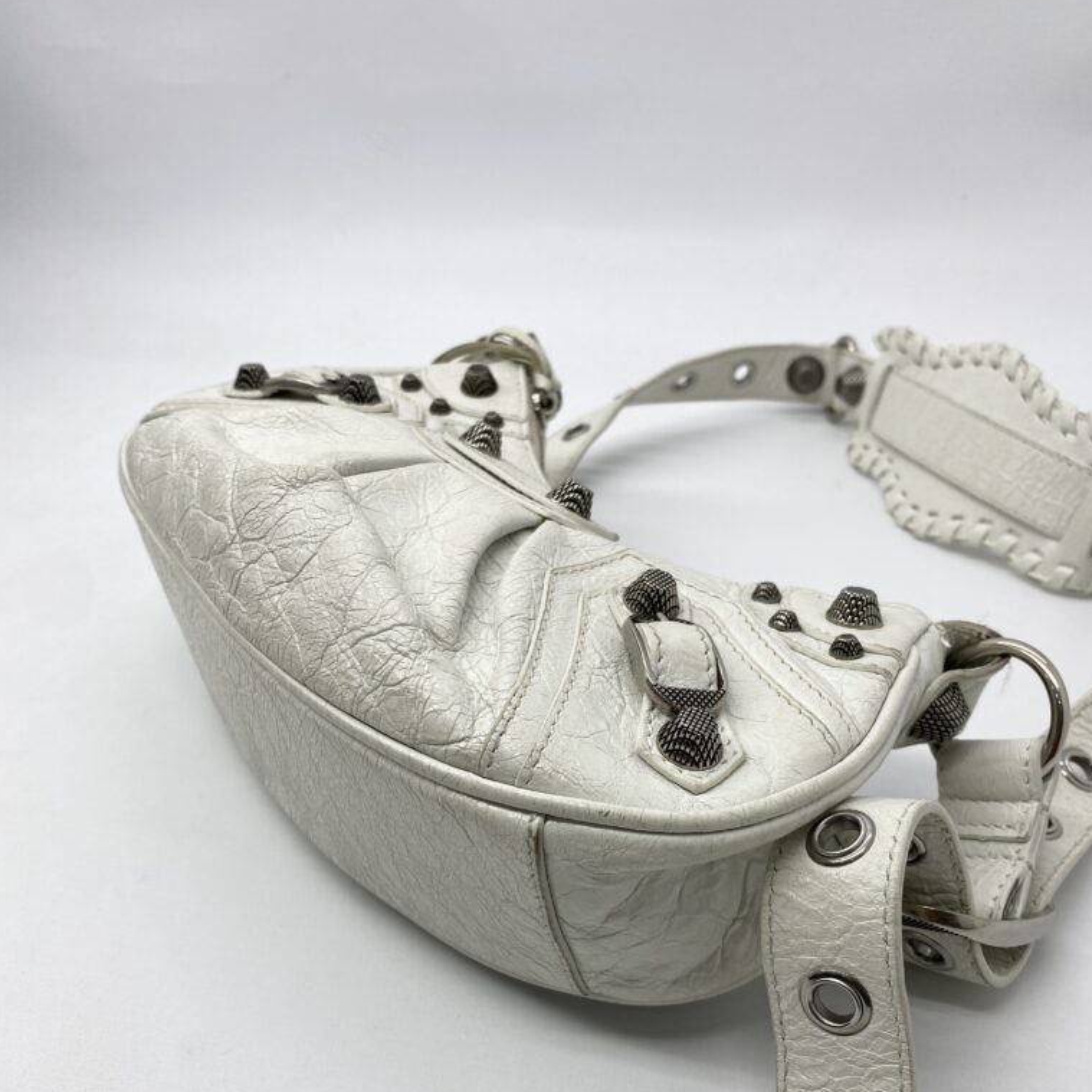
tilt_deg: -33.4
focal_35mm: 31
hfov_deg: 52.5
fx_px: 1106
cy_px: 695
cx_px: 547
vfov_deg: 51.9
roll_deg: +1.2
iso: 32
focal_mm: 4.25
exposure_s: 1/133
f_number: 1.8
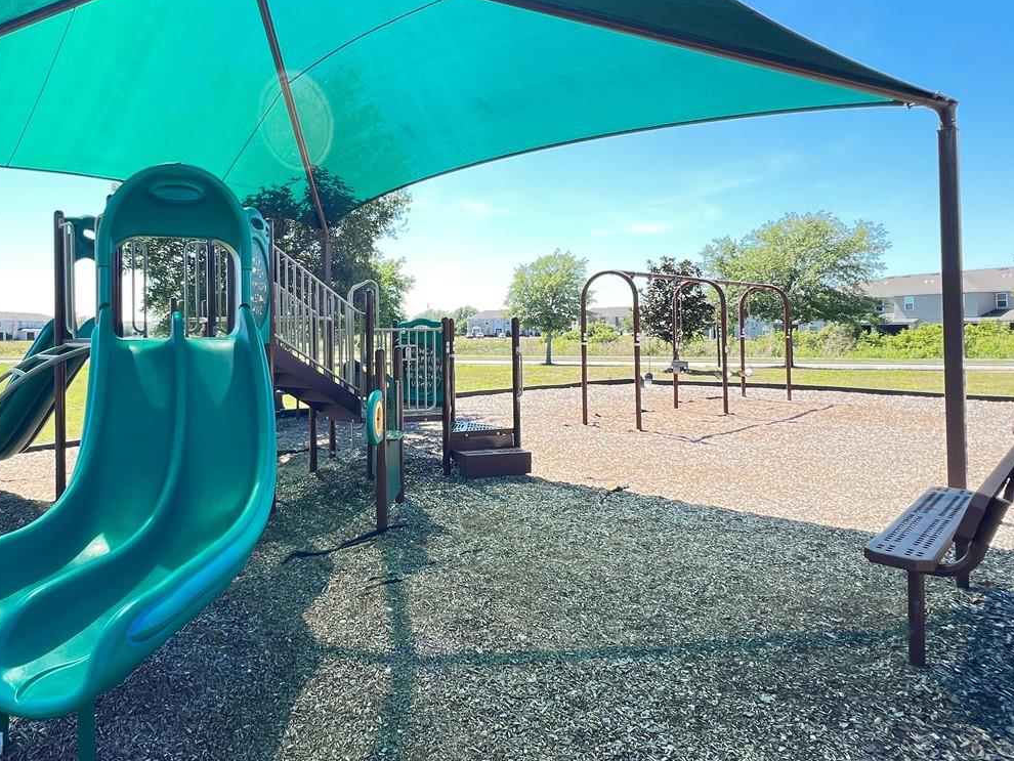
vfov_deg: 63.2
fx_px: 615
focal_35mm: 21
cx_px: 345
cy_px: 327
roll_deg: +0.8
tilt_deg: +0.3
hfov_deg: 76.7
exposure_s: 1/176
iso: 32
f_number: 1.8
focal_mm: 1.57
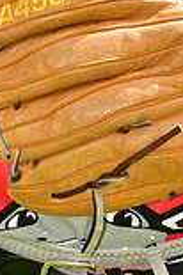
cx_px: 76
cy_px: -87
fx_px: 7298
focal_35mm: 955
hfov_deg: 1.4
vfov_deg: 2.2
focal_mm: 170
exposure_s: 1/640
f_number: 5
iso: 200
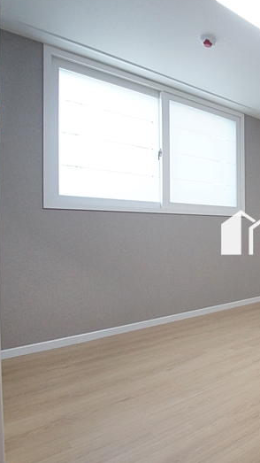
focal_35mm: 24
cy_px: 229
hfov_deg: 34.9
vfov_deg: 76.3
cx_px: 330
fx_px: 294
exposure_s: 1/50
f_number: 7.1
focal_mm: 10
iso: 1600
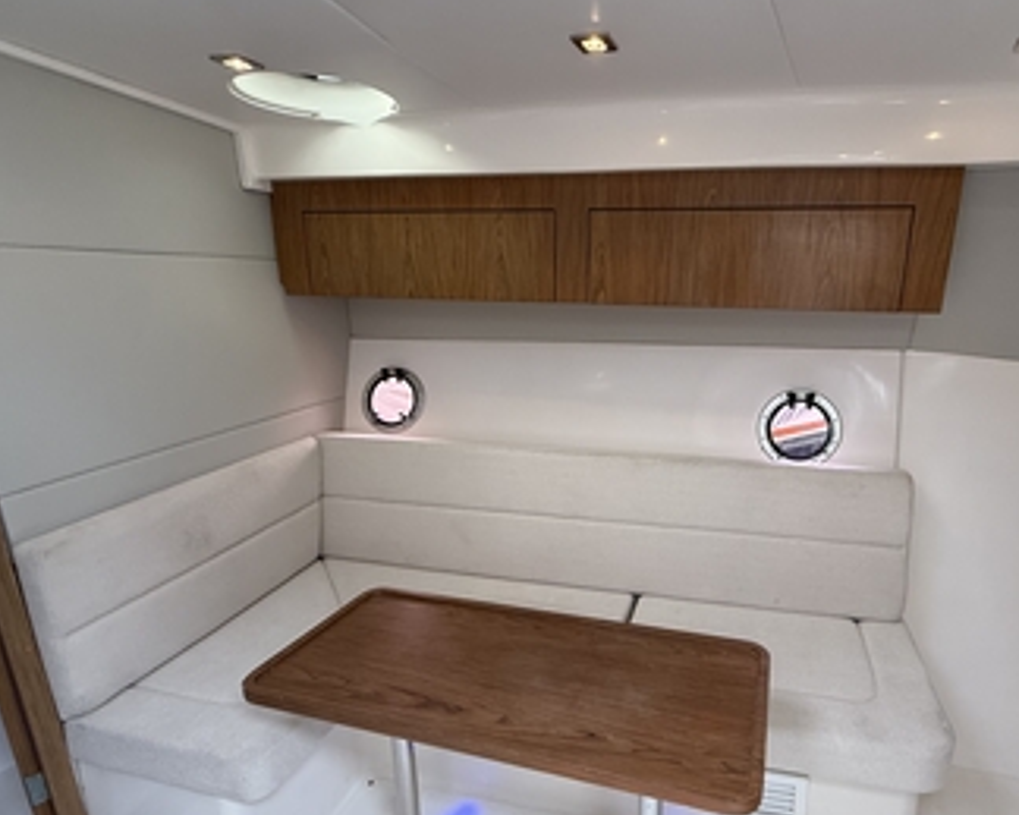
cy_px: 447
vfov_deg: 67.9
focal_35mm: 20
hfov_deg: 79.4
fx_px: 603
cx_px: 613
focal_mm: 2.22
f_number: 2.2
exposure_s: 1/99
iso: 250
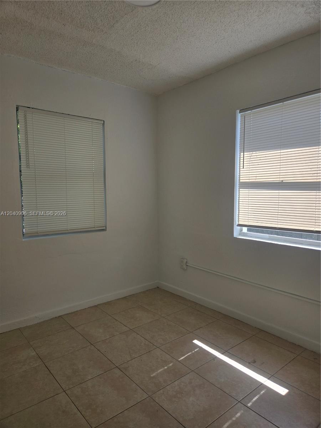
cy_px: 214
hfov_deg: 58.9
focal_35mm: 23
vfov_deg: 73.9
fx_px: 284
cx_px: 160
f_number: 1.8
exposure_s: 1/433
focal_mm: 5.4
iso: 25
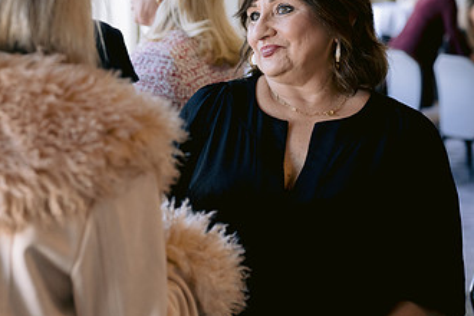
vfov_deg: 15.5
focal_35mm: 88
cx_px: 157
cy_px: 143
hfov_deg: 23.0
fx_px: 1159
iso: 800
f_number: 3.2
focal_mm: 50
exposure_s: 1/250
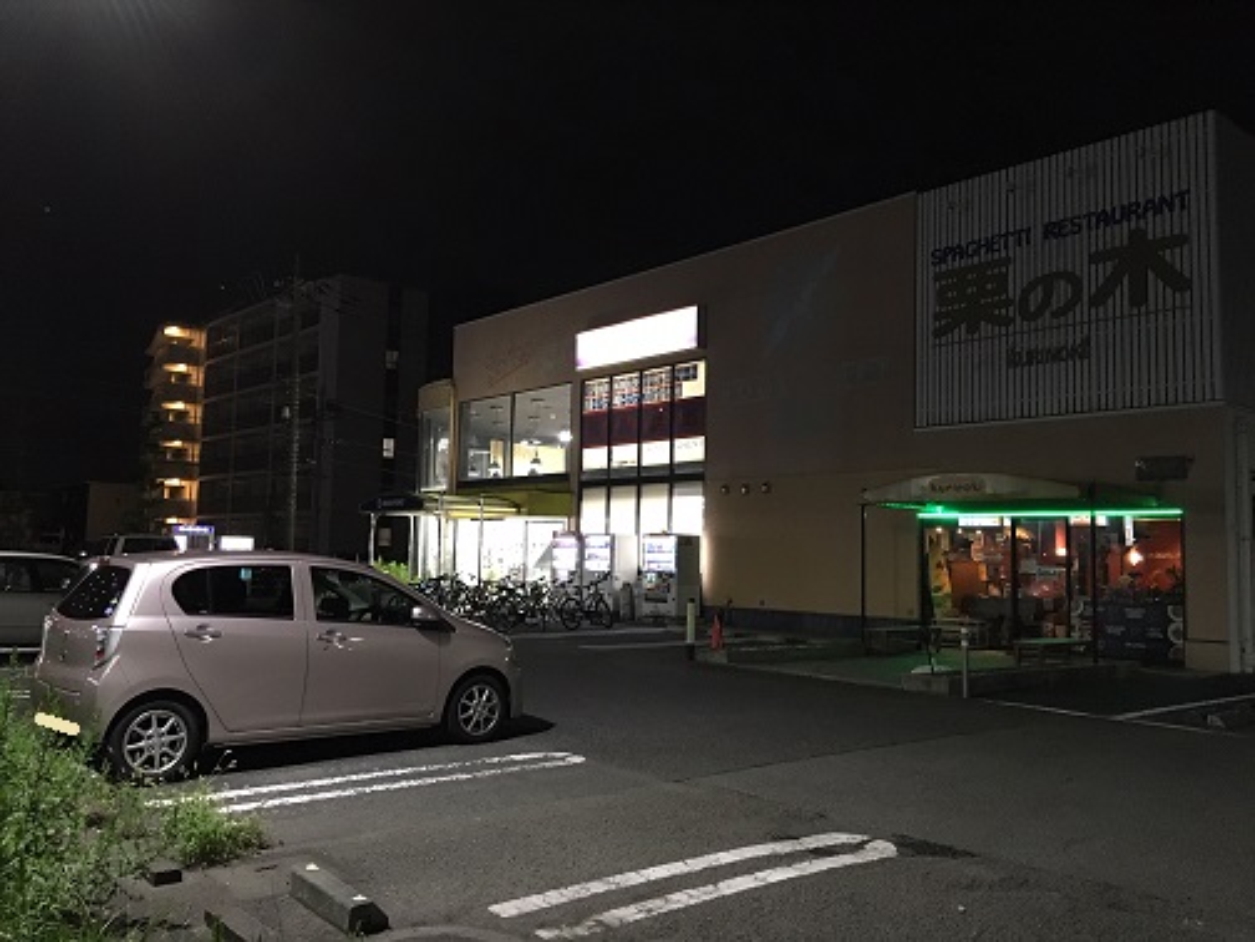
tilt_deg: +5.4
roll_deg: -2.0
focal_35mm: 29
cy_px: 471
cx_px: 628
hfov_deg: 61.7
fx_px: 1051
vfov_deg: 48.2
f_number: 2.2
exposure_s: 1/15
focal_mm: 4.15
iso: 200
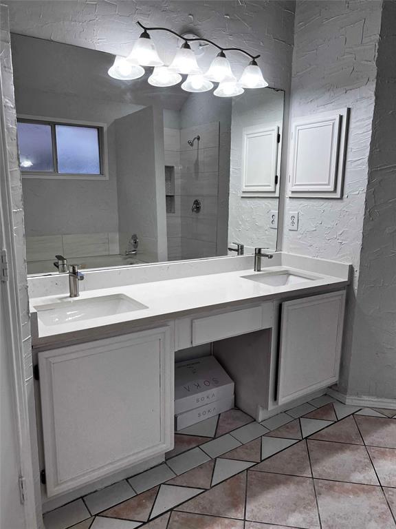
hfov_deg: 53.1
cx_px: 198
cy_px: 264
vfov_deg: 67.3
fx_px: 397
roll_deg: -0.5
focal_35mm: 26
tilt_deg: -9.5
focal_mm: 5.7
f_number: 1.5
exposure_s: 1/161
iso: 50
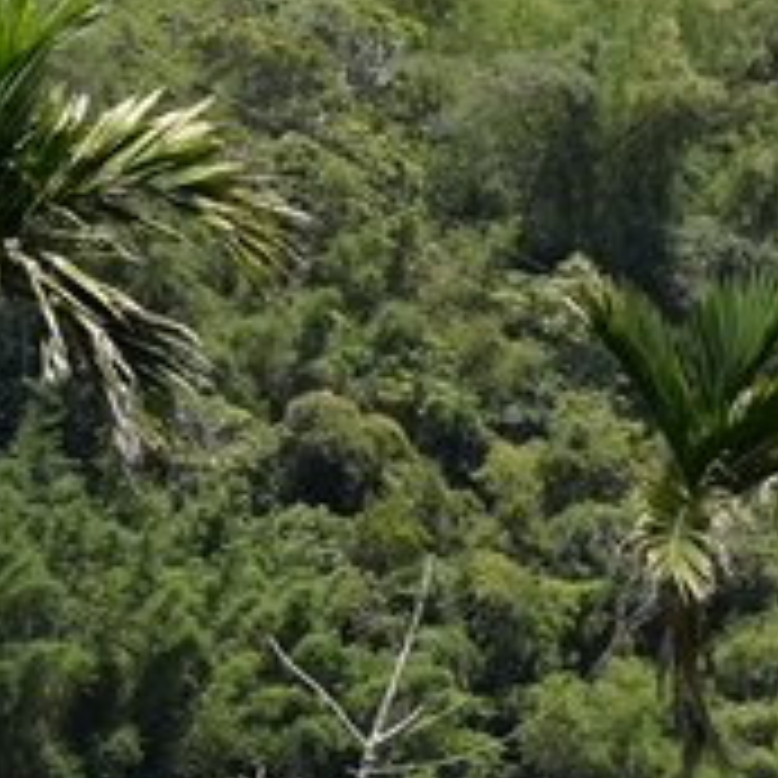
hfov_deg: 8.7
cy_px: 290
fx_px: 4641
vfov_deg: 9.6
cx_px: 1835
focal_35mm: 183
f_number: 8
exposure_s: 1/2000
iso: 1600
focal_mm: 36.3
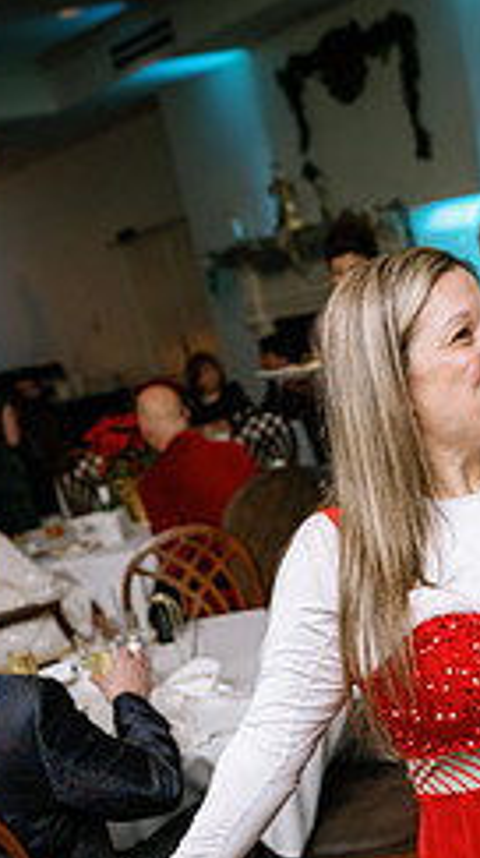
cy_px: 763
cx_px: 480
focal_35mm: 68
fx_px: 1545
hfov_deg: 17.3
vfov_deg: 29.8
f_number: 4
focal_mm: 35
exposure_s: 1/100
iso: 800
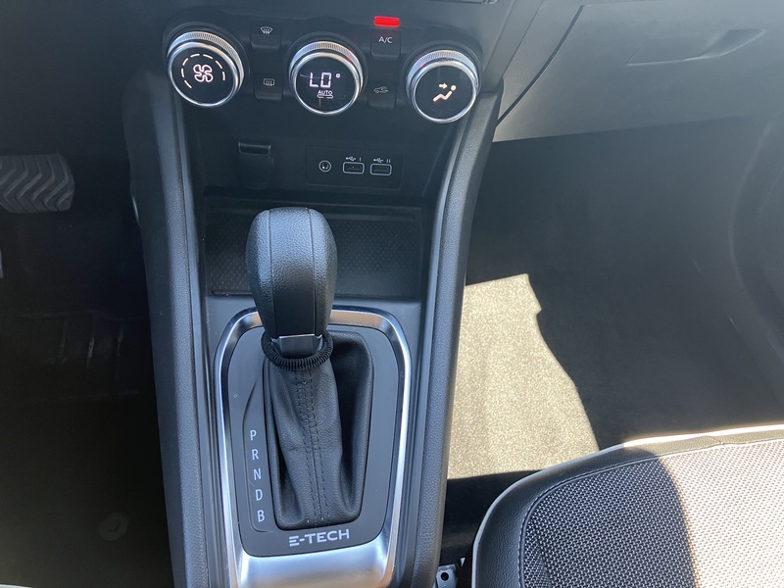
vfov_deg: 49.7
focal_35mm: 28
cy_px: 294
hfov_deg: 63.4
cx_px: 392
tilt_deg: -51.8
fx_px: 634
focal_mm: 3.99
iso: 100
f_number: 1.8
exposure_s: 1/58
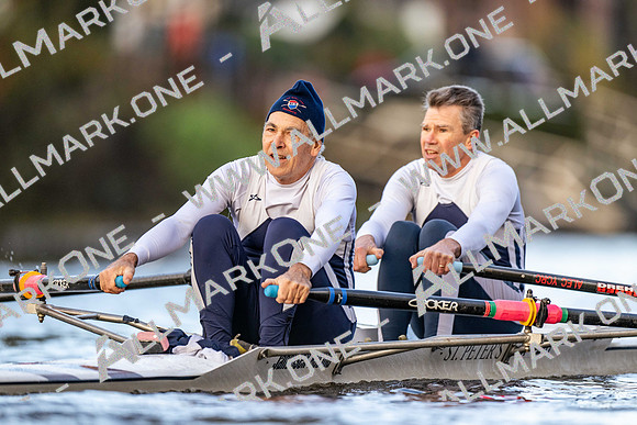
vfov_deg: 2.3
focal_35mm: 600
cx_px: 318
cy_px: 212
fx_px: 10619
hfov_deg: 3.4
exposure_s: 1/2500
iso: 1800
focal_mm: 600
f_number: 4
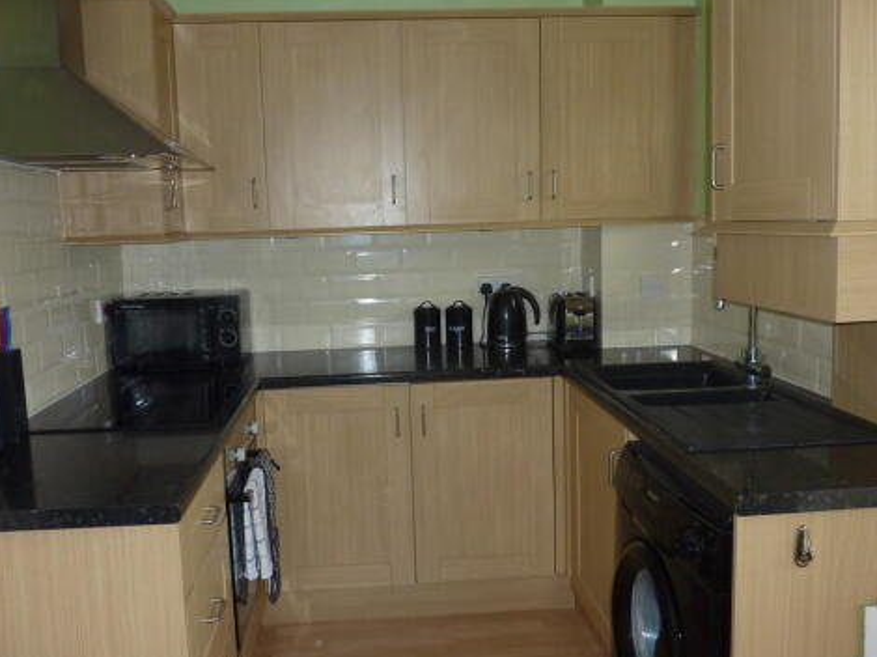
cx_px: 410
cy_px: 331
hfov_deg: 58.3
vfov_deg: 45.4
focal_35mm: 31
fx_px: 785
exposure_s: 1/30
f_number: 3.3
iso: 125
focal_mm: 4.1
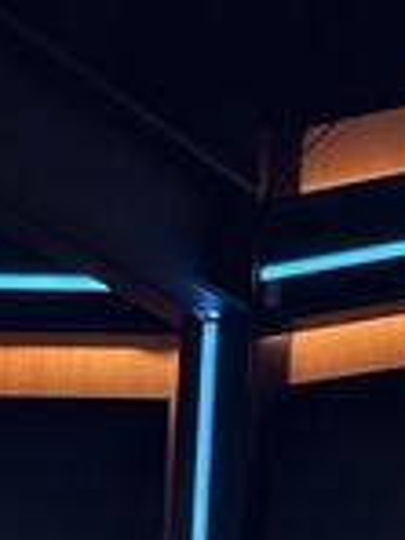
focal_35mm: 146
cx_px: -472
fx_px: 2278
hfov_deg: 9.4
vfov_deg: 10.9
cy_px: 1401
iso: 125
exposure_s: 1/117
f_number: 1.78
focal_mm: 6.86
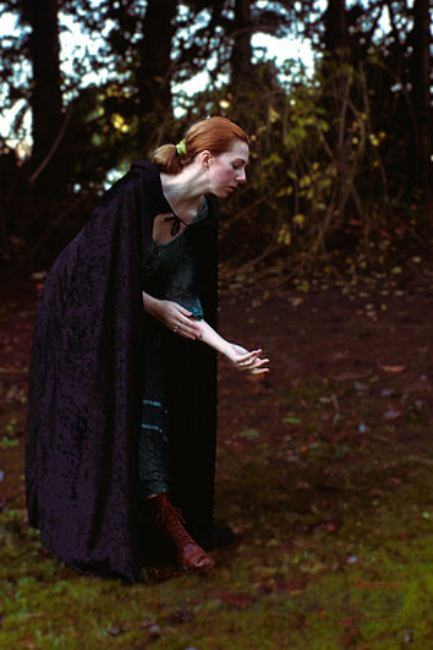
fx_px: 649
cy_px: 325
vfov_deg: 53.1
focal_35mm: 36
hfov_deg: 36.9
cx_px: 216
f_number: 5.6
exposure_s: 1/80
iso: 400
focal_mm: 24
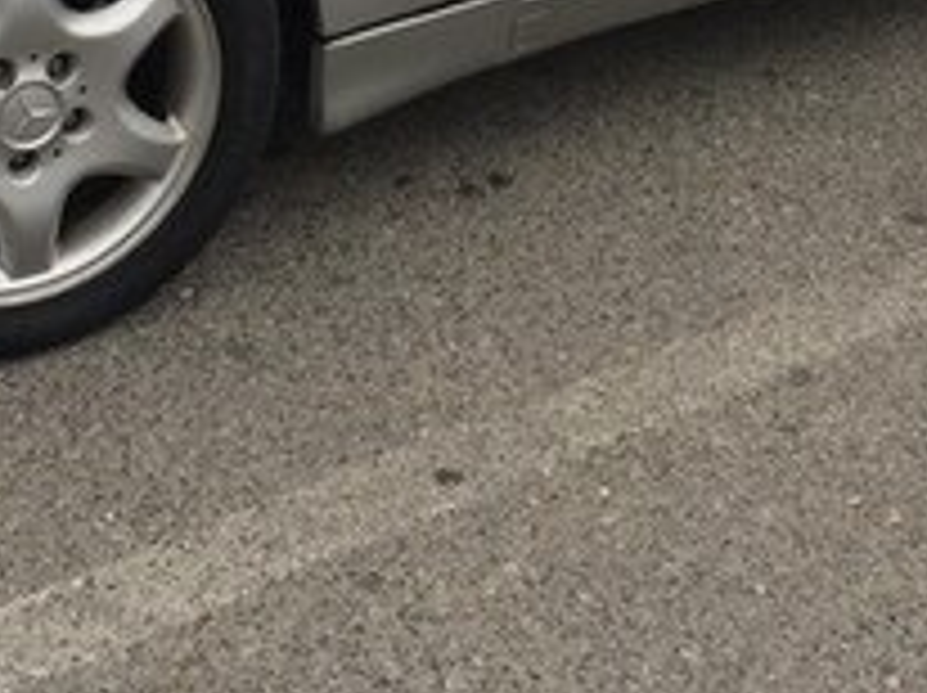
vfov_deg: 15.1
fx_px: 2488
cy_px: -205
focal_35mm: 93
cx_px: 526
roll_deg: -0.8
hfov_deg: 21.1
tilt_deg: -19.3
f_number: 2.2
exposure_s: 1/366
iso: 32
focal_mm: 4.15
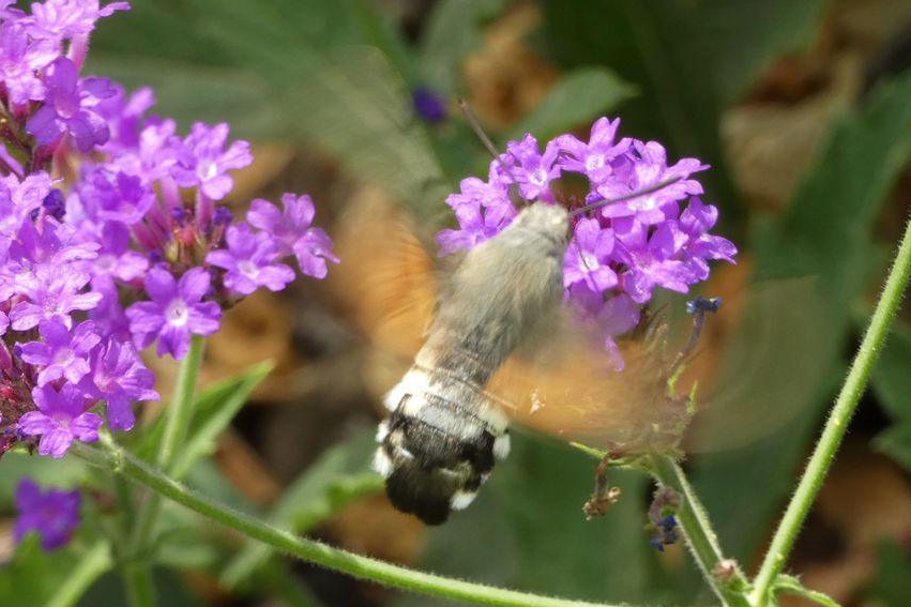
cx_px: 456
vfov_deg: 3.8
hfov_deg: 5.6
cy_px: 317
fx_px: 9234
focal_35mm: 365
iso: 160
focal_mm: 62.7
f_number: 5.6
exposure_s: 1/80
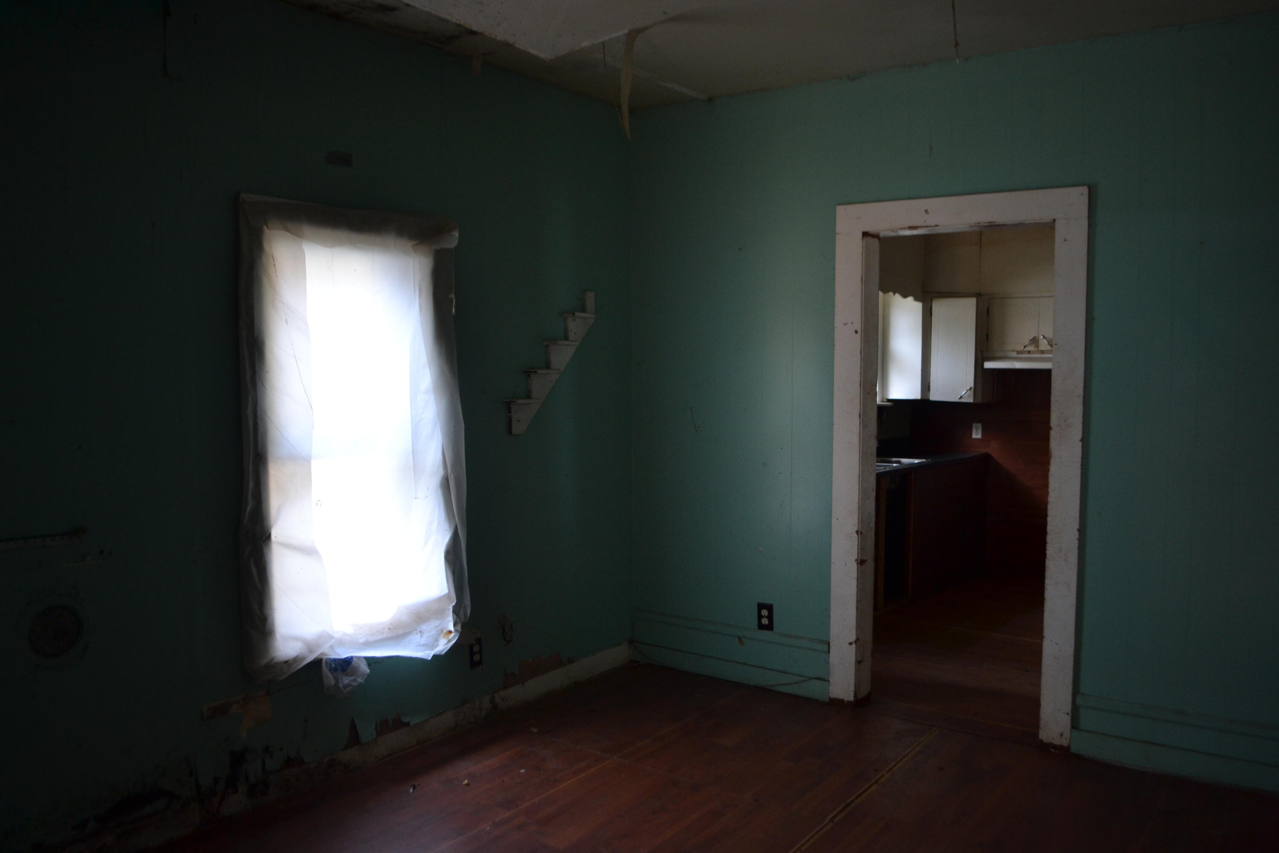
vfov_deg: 47.9
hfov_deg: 67.4
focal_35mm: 27
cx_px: 640
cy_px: 426
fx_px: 959
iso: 400
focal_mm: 18
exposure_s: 1/30
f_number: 3.5
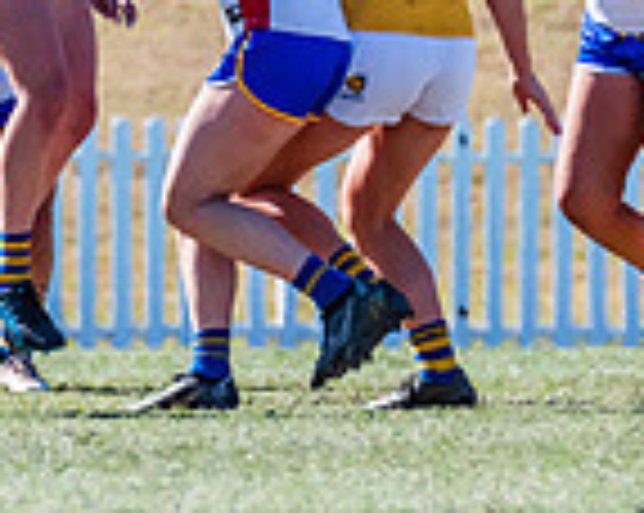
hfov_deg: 1.0
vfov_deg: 0.8
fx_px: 37573
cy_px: -200
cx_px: 117
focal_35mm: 1974
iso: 800
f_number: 7.1
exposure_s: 1/1600
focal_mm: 420
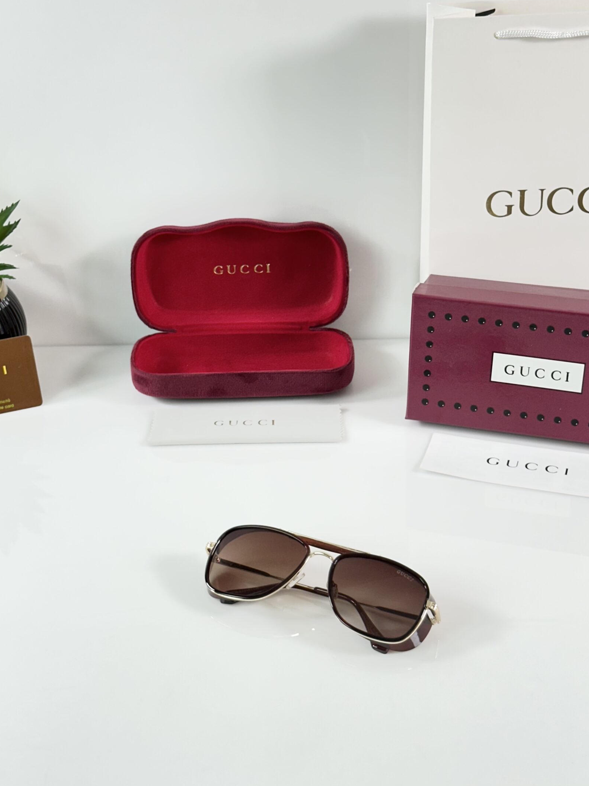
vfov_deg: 33.2
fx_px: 1316
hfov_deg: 25.2
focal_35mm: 58
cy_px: 368
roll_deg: +1.5
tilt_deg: -29.2
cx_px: 306
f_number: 1.78
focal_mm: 6.86
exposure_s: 1/100
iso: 80
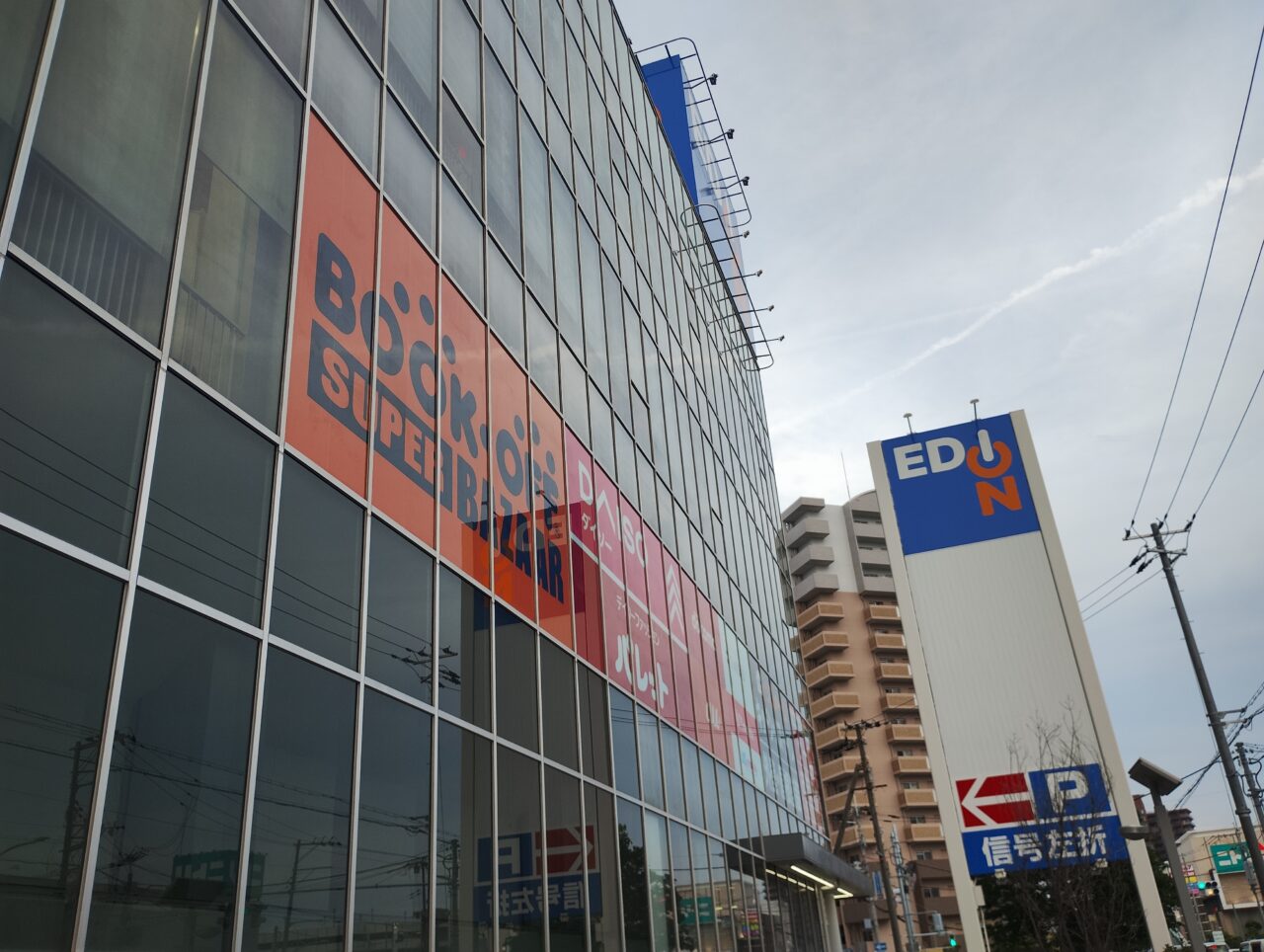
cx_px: 632
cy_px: 476
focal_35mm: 28
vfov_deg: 49.9
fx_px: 1024
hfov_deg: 63.4
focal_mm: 4.27
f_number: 1.8
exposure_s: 1/120
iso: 150
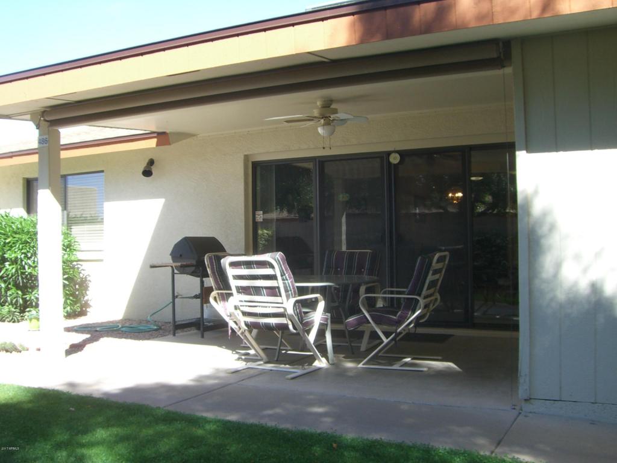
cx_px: 308
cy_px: 232
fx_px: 677
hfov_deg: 49.0
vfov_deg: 37.7
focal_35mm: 38
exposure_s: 1/125
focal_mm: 6.2
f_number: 4.3
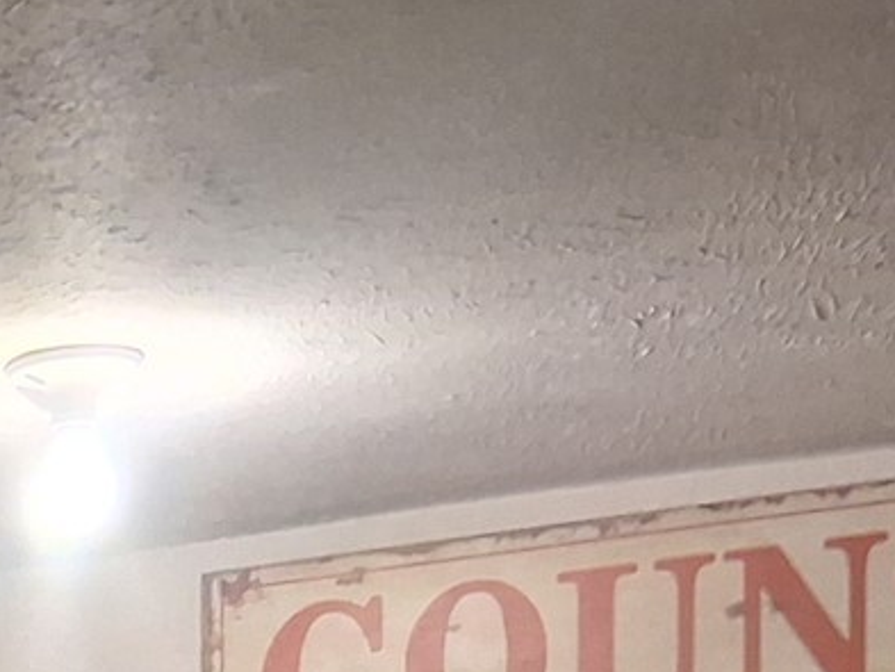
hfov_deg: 13.8
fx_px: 3285
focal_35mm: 127
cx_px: -736
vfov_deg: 10.2
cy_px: 1595
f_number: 1.8
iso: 400
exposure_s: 1/50
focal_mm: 3.98
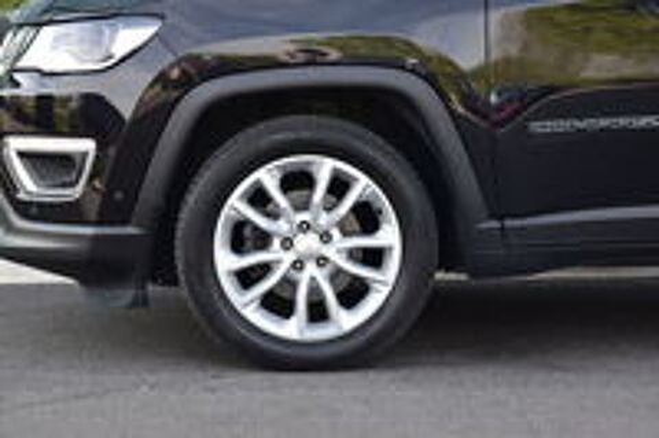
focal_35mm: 128
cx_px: 330
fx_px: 2332
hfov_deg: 16.1
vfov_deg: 10.7
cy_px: 219
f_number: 9
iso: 560
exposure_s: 1/125
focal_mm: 85
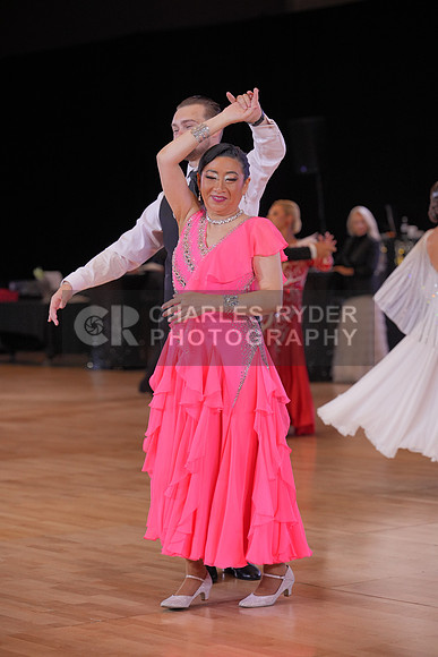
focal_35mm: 107
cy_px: 328
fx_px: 1951
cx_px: 219
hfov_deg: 12.8
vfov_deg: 19.1
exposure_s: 1/500
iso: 1600
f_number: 3.5
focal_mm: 107
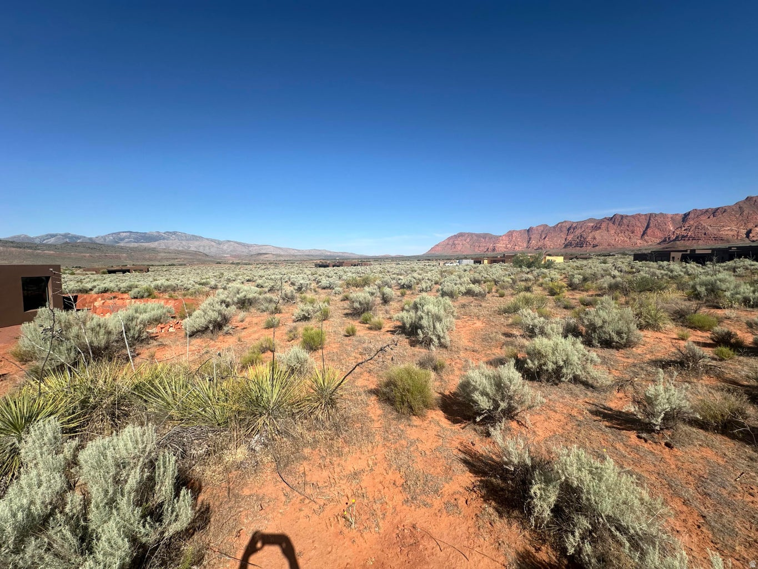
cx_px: 379
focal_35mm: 14
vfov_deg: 85.7
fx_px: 307
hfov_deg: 102.1
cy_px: 284
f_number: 2.2
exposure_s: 1/2817
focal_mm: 2.22
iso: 50
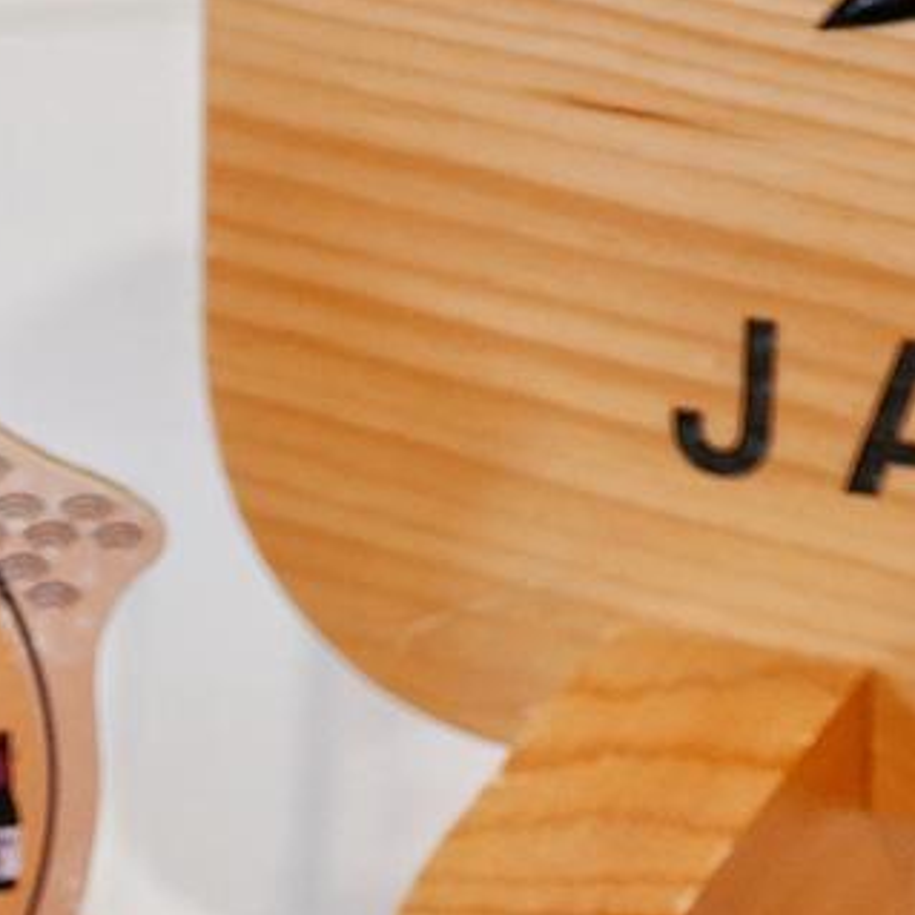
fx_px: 9570
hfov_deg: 5.5
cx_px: 161
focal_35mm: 320
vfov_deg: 5.4
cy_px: 1765
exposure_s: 1/125
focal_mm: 27.2
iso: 250
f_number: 2.8
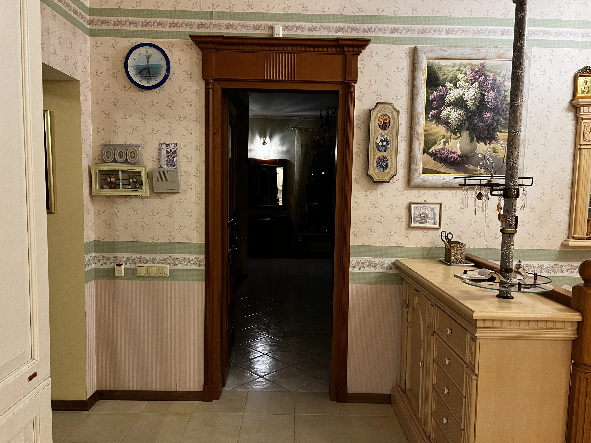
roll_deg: -0.7
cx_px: 296
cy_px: 222
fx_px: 444
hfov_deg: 67.3
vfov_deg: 53.1
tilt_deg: -5.0
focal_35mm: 26
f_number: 1.5
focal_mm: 5.7
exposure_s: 1/50
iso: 320
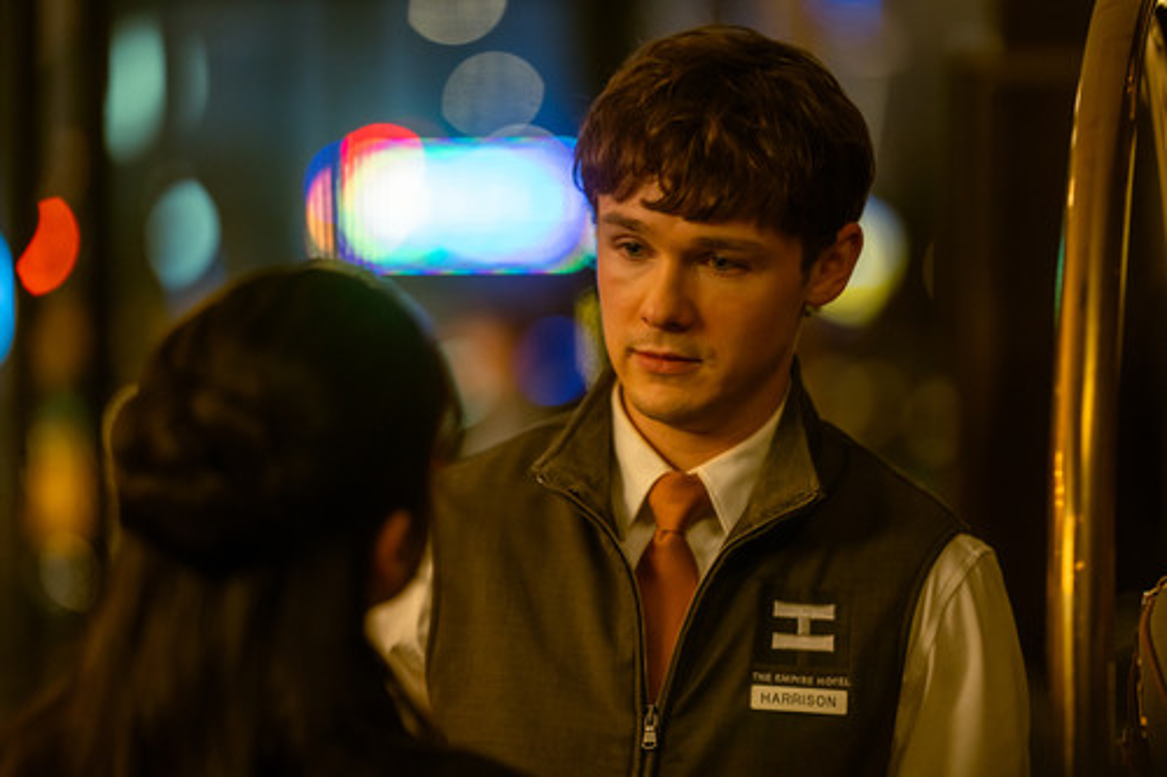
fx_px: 4375
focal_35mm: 135
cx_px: 584
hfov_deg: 15.2
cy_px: 388
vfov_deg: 10.2
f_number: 1.8
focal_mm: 135
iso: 1000
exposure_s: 1/200
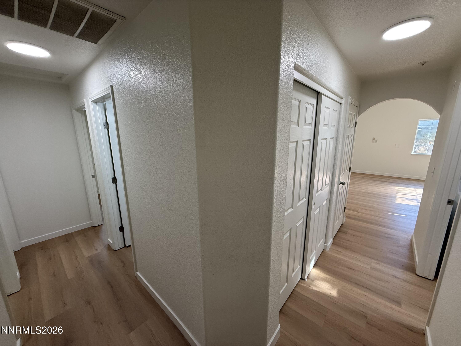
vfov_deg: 85.7
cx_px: 230
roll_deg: +0.9
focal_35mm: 14
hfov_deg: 102.1
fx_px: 186
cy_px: 173
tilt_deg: -11.6
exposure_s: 1/120
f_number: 2.2
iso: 125
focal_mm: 2.22
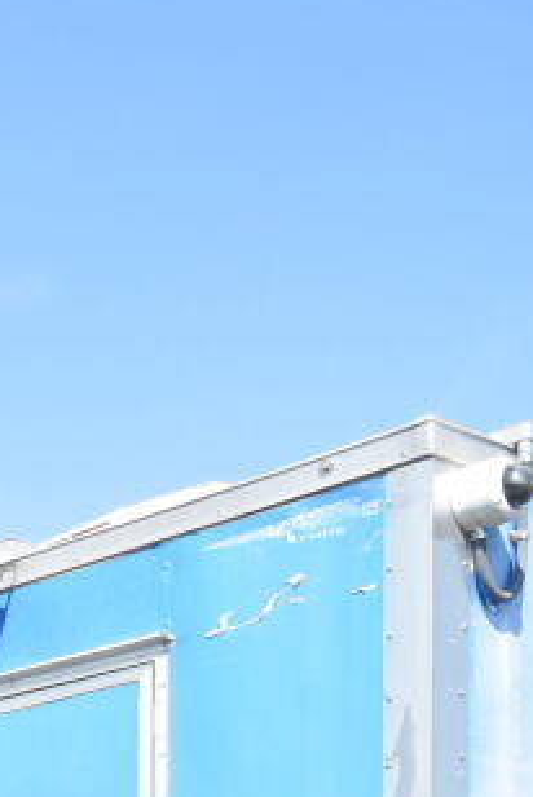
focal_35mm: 89
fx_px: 1972
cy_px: 1167
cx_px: -215
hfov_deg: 14.6
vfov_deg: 20.0
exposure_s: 1/800
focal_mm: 20
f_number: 14
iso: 1600
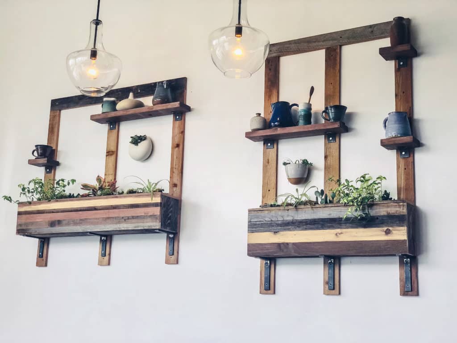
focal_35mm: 52
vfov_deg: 28.0
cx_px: 228
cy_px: 172
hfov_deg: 36.8
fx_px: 687
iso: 25
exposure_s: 1/60
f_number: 2.4
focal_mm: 6
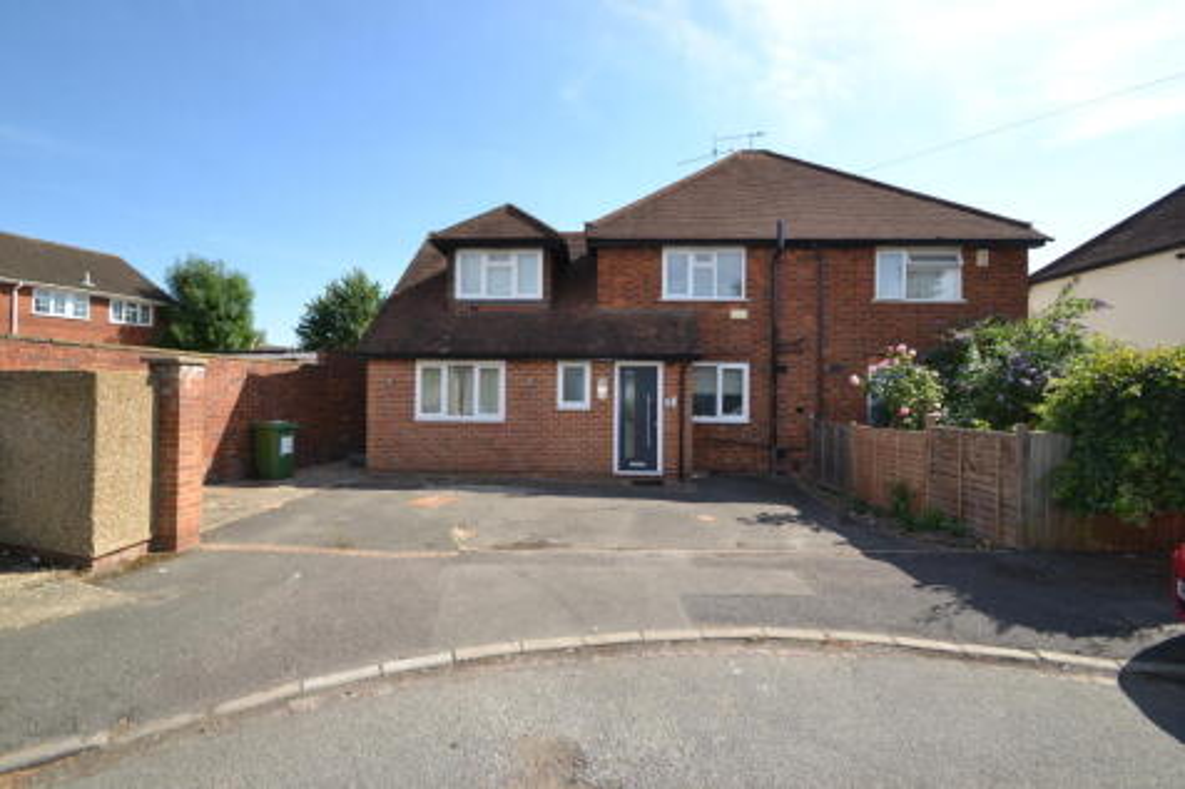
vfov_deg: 77.3
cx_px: 592
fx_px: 494
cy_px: 394
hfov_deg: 100.4
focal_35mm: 15
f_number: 7.1
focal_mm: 10
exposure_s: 1/200
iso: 100
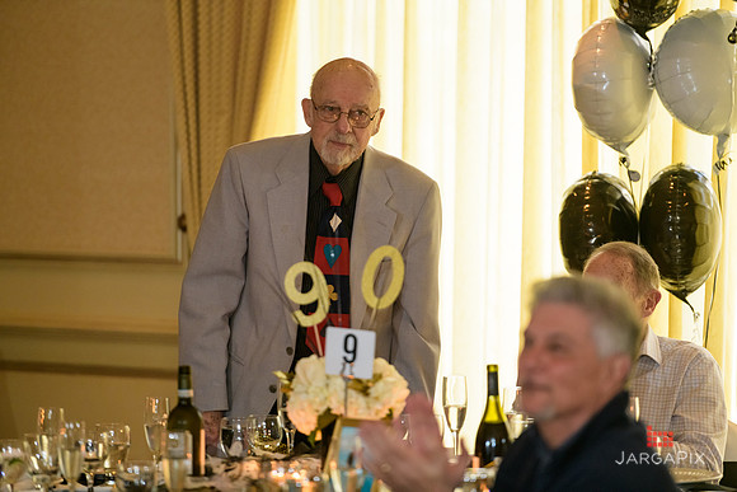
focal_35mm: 200
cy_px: 246
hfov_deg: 10.3
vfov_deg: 6.9
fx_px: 4095
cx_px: 368
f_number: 3.2
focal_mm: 200
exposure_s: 1/125
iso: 1600
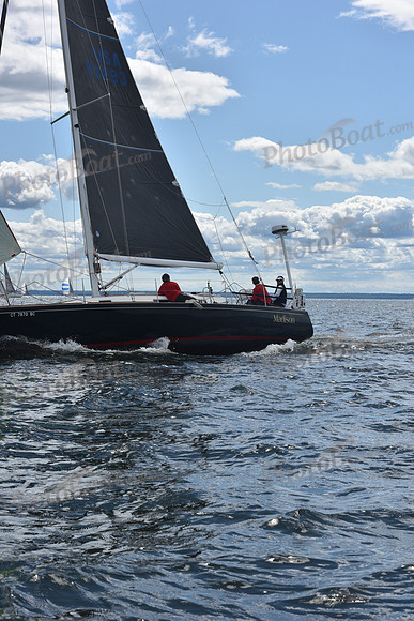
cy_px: 310
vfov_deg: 28.8
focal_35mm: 70
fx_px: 1207
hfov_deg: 19.5
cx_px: 207
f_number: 11
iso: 250
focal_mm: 70
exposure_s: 1/800
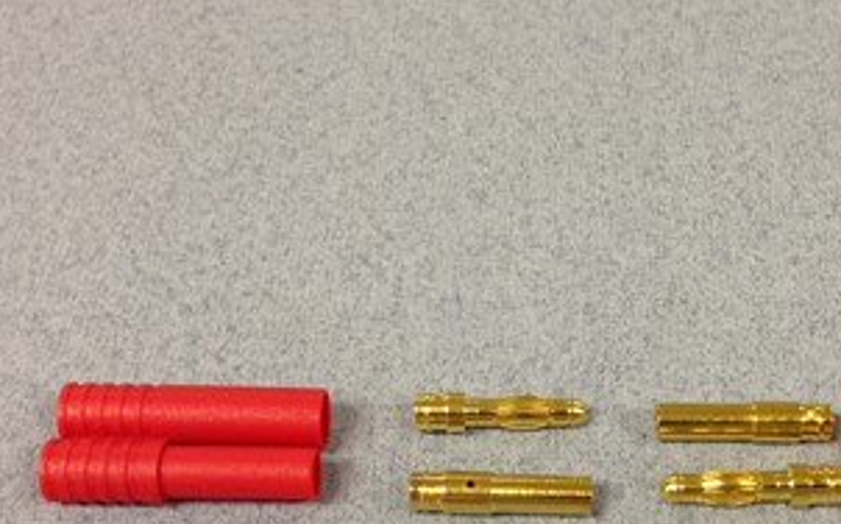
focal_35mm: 58
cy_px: 411
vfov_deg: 22.0
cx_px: 549
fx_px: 1328
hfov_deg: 34.9
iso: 50
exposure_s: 1/20
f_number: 2.4
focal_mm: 4.12
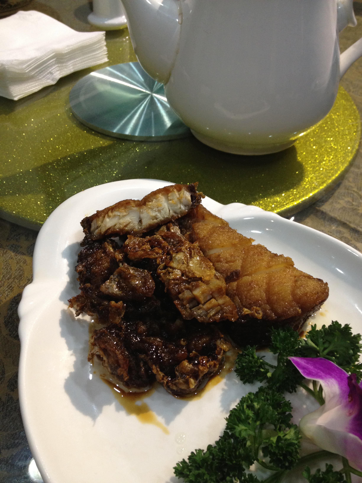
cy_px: 242
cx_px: 181
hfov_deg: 40.7
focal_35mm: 35
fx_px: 488
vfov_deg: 52.6
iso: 160
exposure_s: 1/20
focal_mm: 4.28
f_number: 2.4
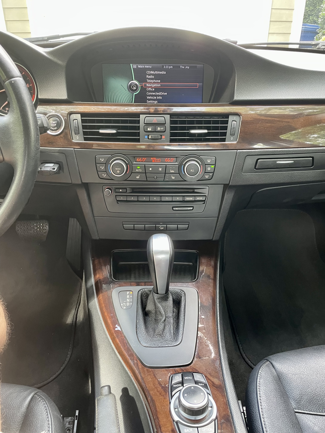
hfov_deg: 53.1
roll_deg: +0.2
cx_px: 162
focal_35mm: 26
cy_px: 216
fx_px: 325
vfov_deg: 67.3
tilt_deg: -26.4
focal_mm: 4.2
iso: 200
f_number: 1.6
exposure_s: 1/60
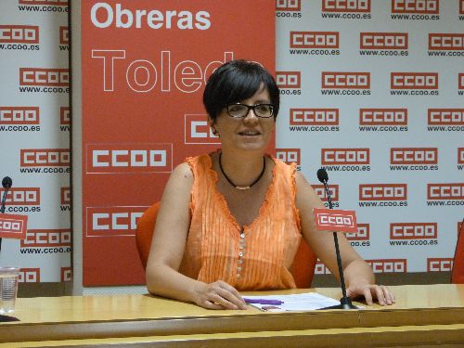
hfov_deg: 20.2
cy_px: 174
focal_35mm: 97
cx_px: 232
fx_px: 1300
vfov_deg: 15.2
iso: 800
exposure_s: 1/125
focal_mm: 17.5
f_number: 3.4
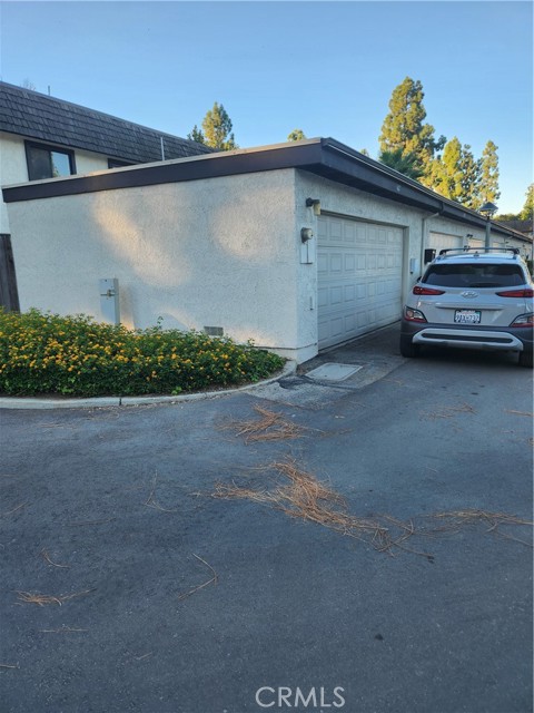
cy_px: 356
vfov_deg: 73.9
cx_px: 267
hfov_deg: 58.9
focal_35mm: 23
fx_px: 473
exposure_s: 1/219
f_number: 1.8
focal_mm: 5.4
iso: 20
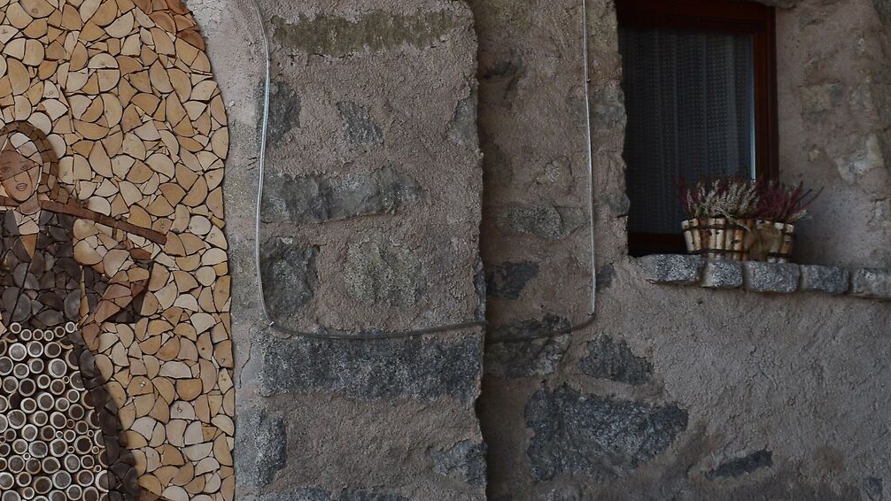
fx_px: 2392
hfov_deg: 21.0
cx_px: 247
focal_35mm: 101
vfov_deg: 12.0
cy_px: 228
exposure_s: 1/100
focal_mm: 27
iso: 200
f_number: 5.6
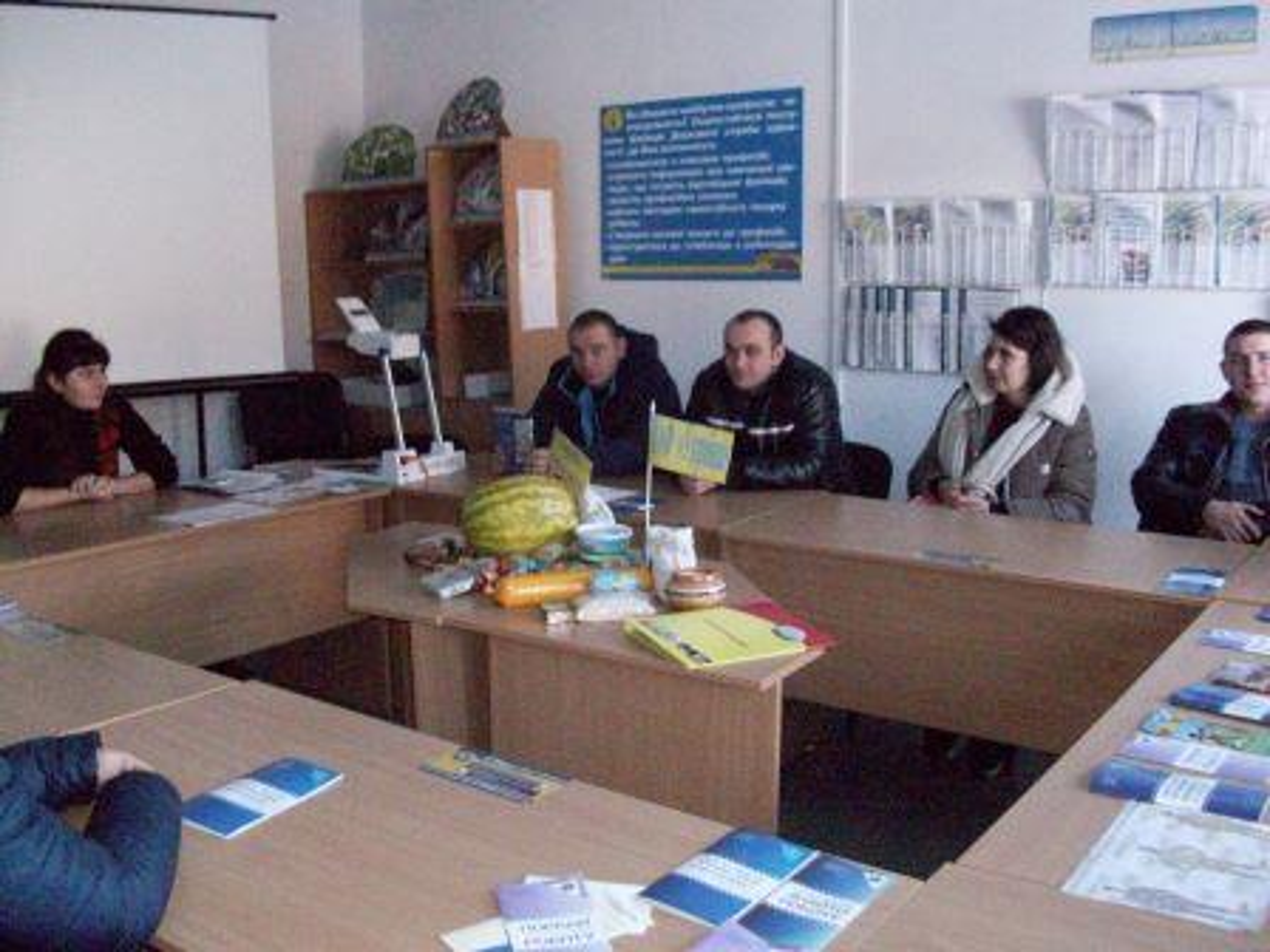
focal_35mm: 34
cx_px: 635
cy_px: 476
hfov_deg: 54.0
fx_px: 1247
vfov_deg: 41.8
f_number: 2.8
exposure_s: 1/128
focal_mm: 5.7
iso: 800
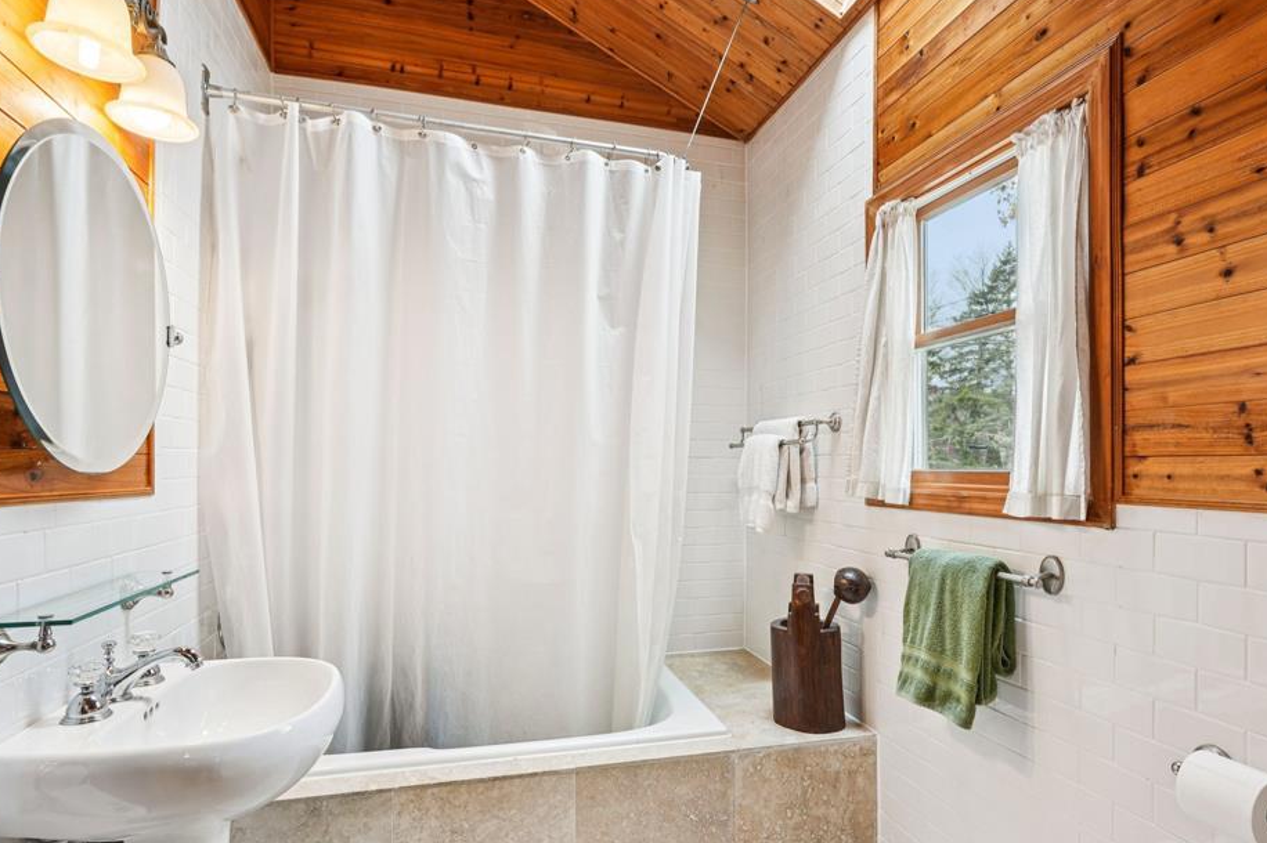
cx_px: 643
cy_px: 453
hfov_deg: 85.3
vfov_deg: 62.9
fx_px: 688
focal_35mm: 20
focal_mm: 17.5
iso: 400
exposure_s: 1/13
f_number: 9
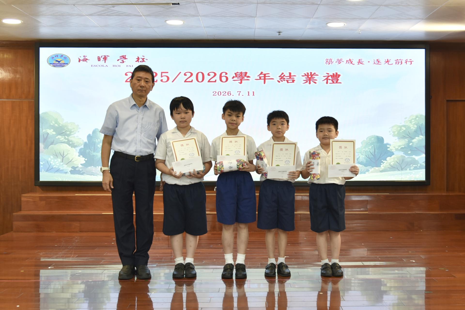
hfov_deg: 54.4
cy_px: 155
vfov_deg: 37.9
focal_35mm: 35
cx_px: 232
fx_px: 452
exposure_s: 1/90
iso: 400
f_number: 4.8
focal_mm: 35
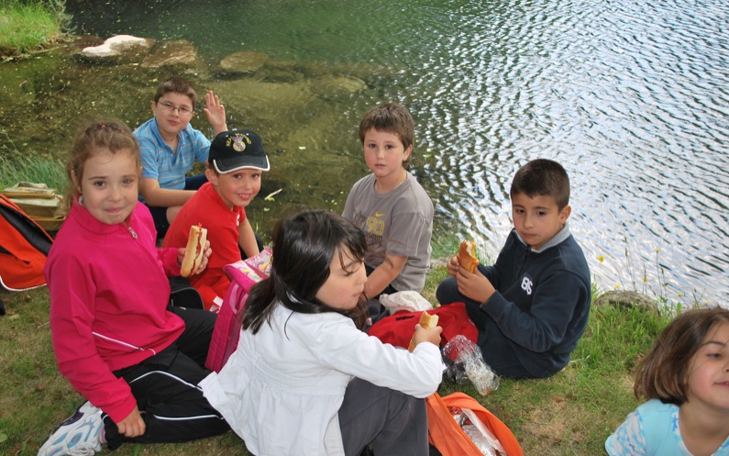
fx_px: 735
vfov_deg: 34.4
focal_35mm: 37
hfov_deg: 52.7
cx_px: 366
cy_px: 227
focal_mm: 24
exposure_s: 1/125
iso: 140
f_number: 4.2
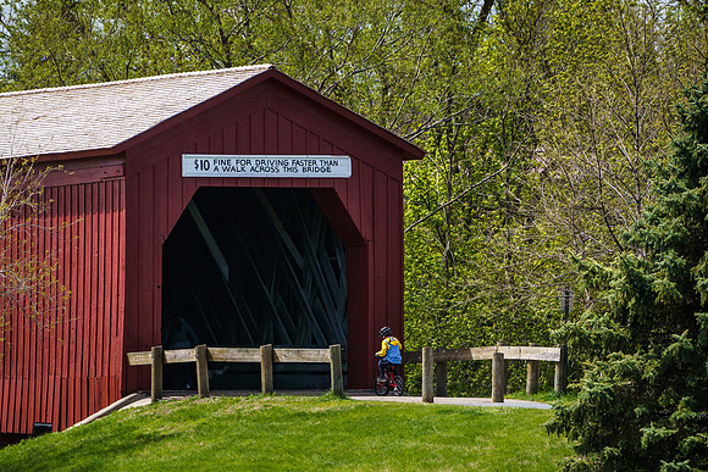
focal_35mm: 262
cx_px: 312
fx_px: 5152
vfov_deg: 5.3
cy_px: 258
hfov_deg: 7.9
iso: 400
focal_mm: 200
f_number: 5
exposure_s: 1/2500
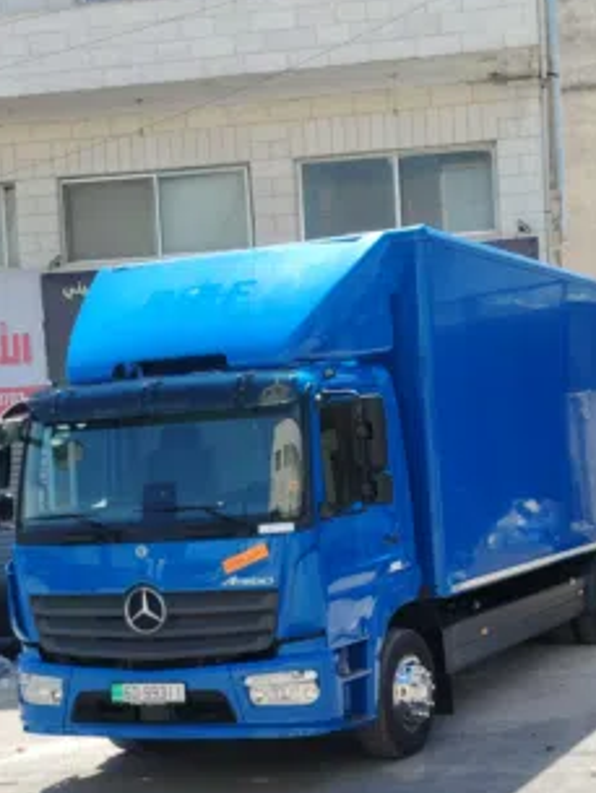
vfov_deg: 30.7
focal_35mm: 63
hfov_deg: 23.3
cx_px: 367
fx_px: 1445
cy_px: 460
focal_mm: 5.25
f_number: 4
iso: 100
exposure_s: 1/492
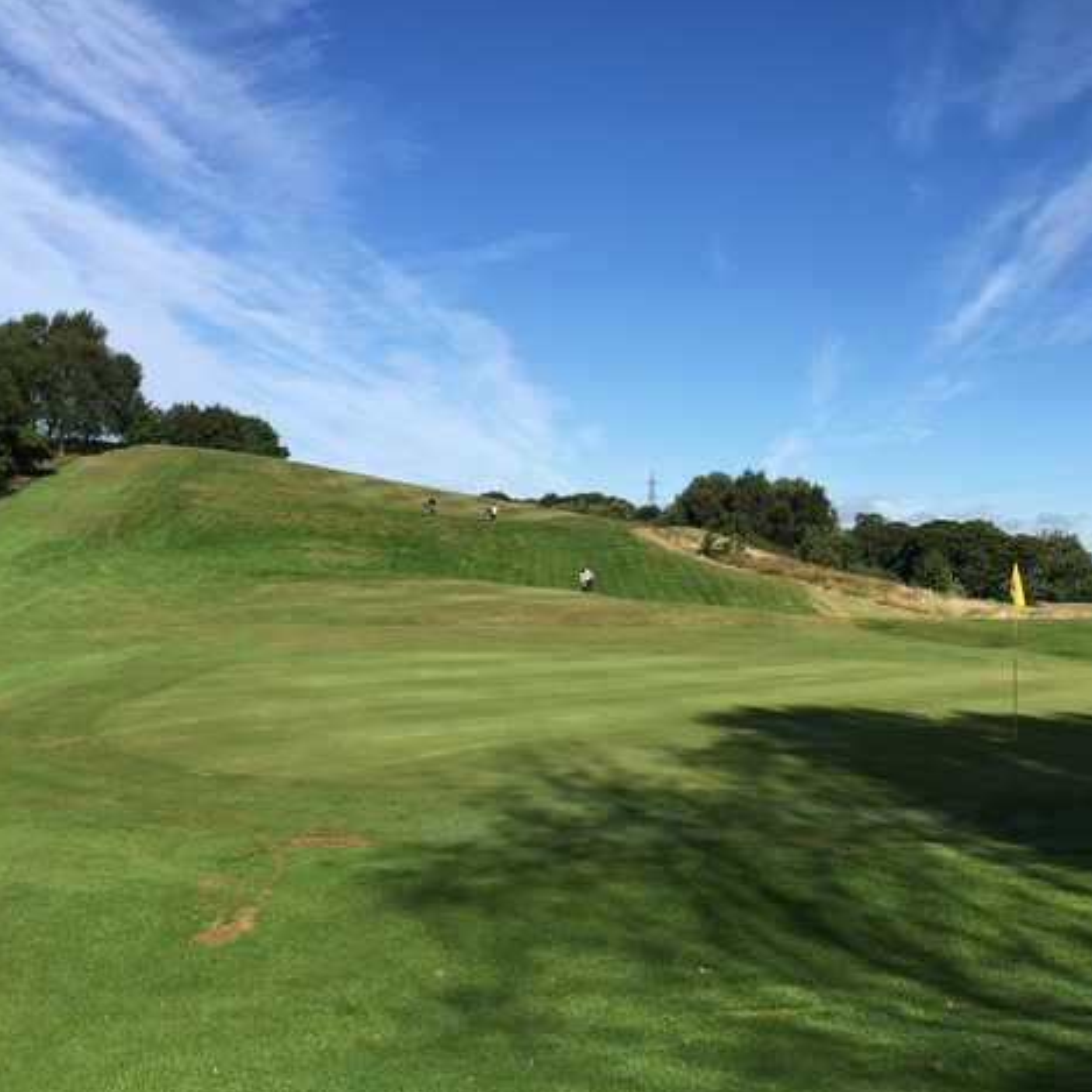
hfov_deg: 46.8
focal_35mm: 35
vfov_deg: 47.2
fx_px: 1249
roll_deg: -3.2
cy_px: 549
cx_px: 682
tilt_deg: +1.1
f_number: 2.2
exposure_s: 1/2198
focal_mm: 4.15
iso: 32
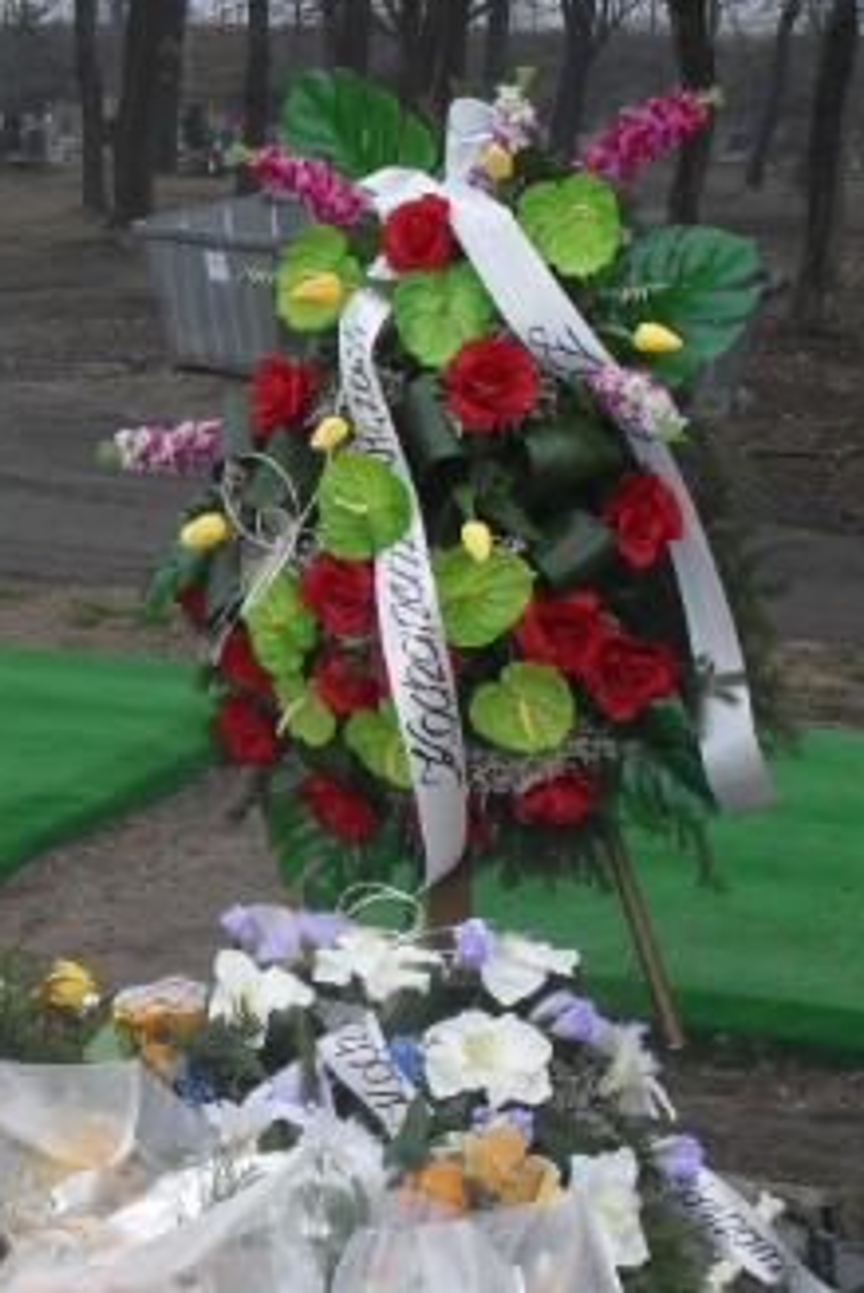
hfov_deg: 19.0
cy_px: 919
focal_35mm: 71
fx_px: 2553
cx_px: 146
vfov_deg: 28.2
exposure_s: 1/350
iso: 100
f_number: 3.2
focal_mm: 6.3
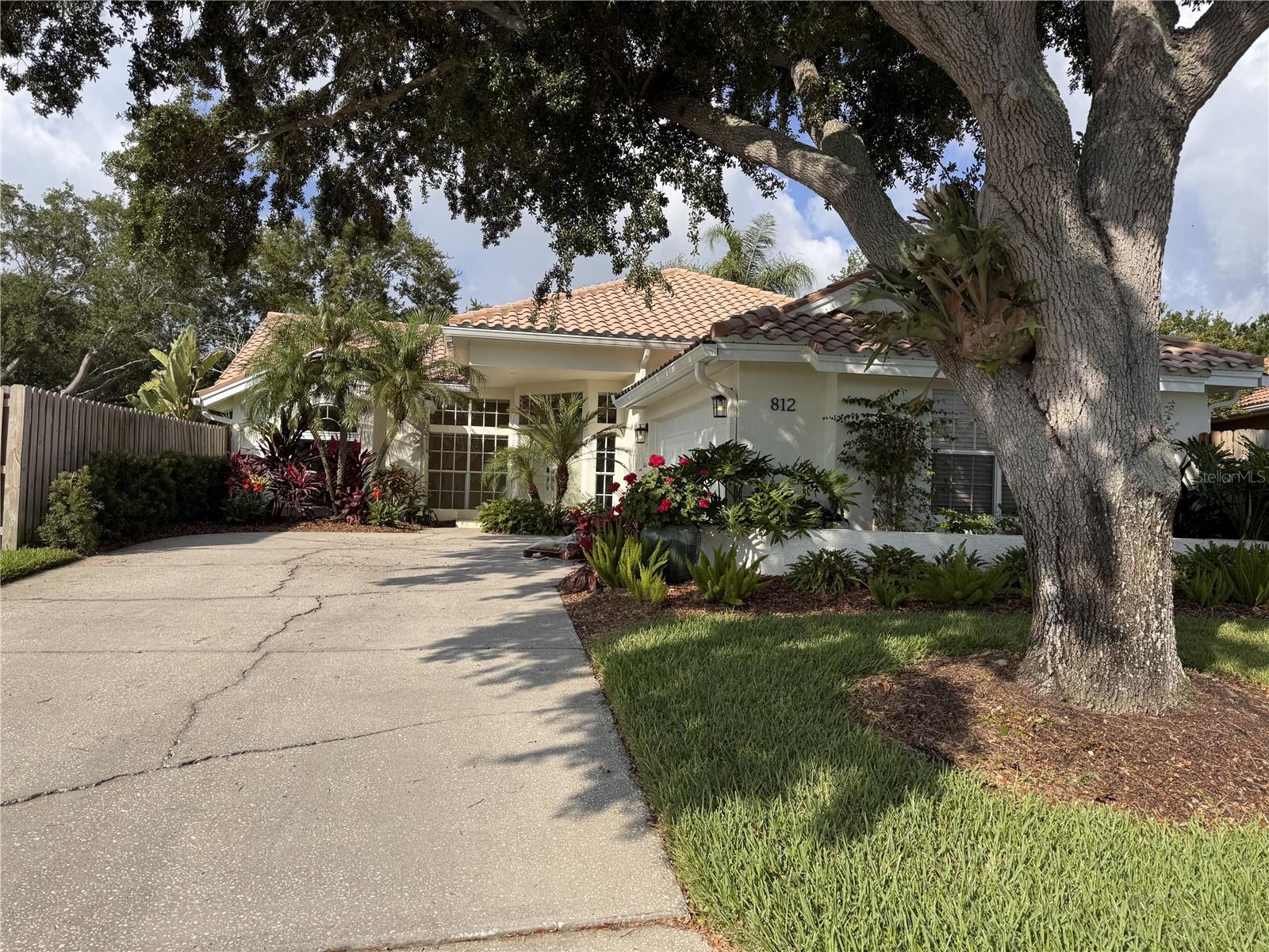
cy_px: 476
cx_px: 634
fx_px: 880
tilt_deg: +1.4
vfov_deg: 56.8
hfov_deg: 71.6
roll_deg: -1.8
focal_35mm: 24
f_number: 1.78
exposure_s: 1/4049
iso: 80
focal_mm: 6.76
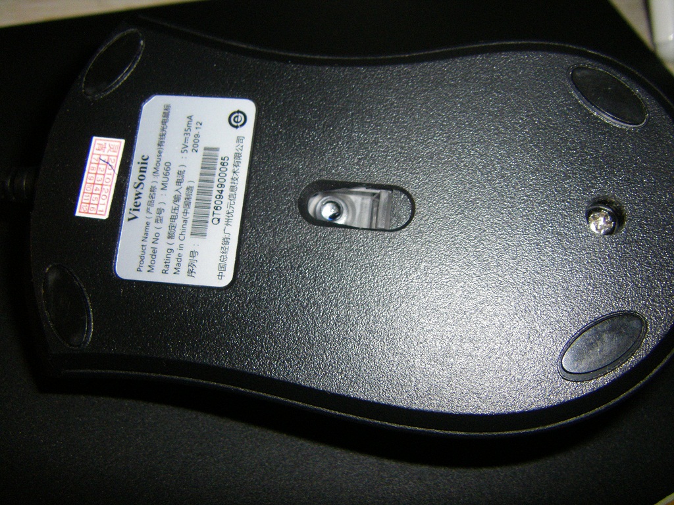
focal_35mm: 38
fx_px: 740
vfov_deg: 37.7
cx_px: 337
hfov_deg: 49.0
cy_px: 252
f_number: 7
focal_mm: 6.3
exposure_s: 1/50
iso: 320
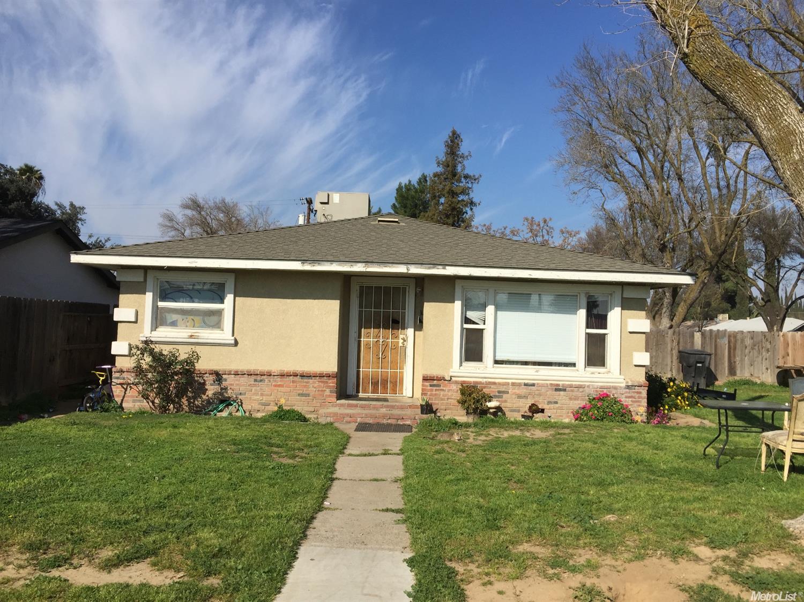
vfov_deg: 48.2
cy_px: 301
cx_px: 402
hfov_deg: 61.7
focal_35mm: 29
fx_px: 673
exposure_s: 1/2639
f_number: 2.2
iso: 32
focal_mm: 4.15
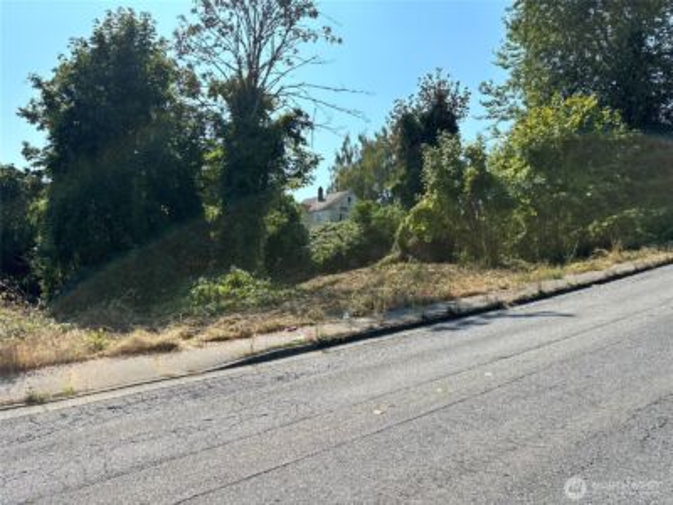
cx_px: 336
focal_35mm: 26
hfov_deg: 67.3
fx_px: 505
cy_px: 252
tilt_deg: +4.1
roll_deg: -2.2
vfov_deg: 53.1
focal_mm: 5.96
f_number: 1.6
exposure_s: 1/2342
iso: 50
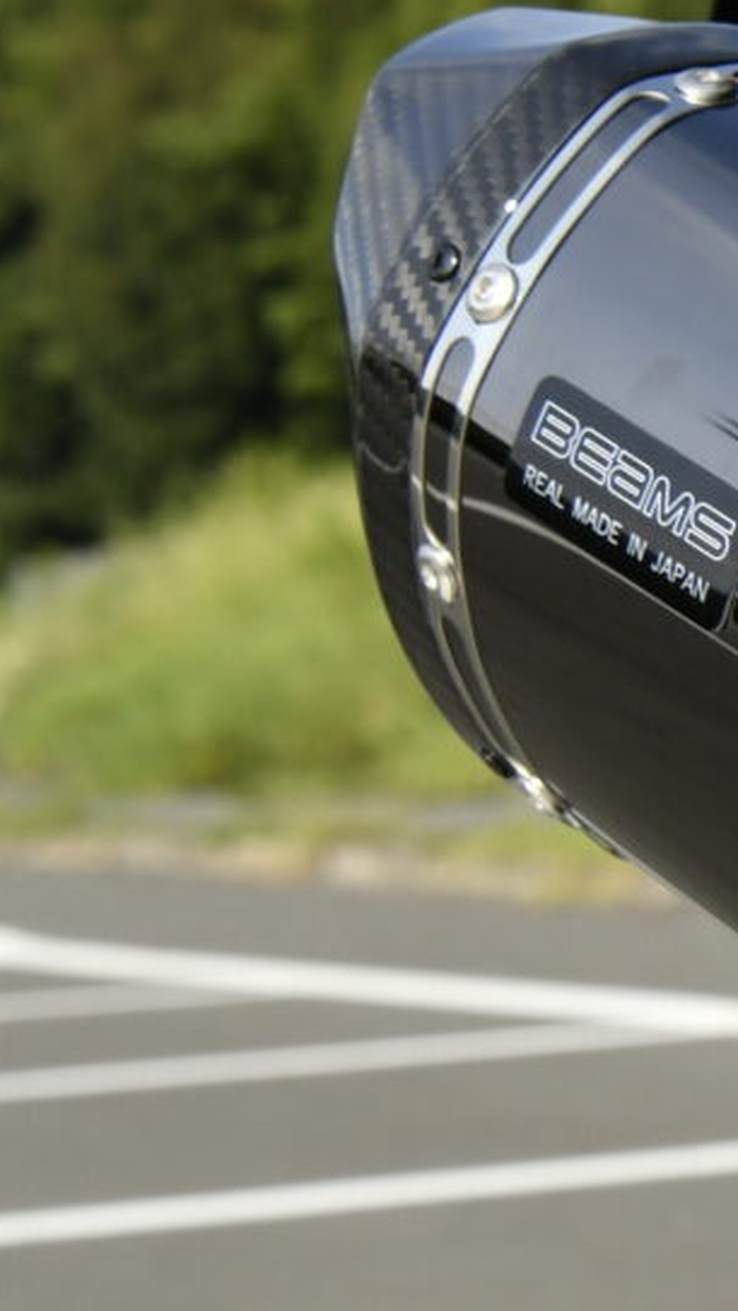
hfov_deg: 6.2
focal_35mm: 177
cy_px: 1189
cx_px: 2376
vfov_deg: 12.1
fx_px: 6158
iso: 500
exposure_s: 1/1000
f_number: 10
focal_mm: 46
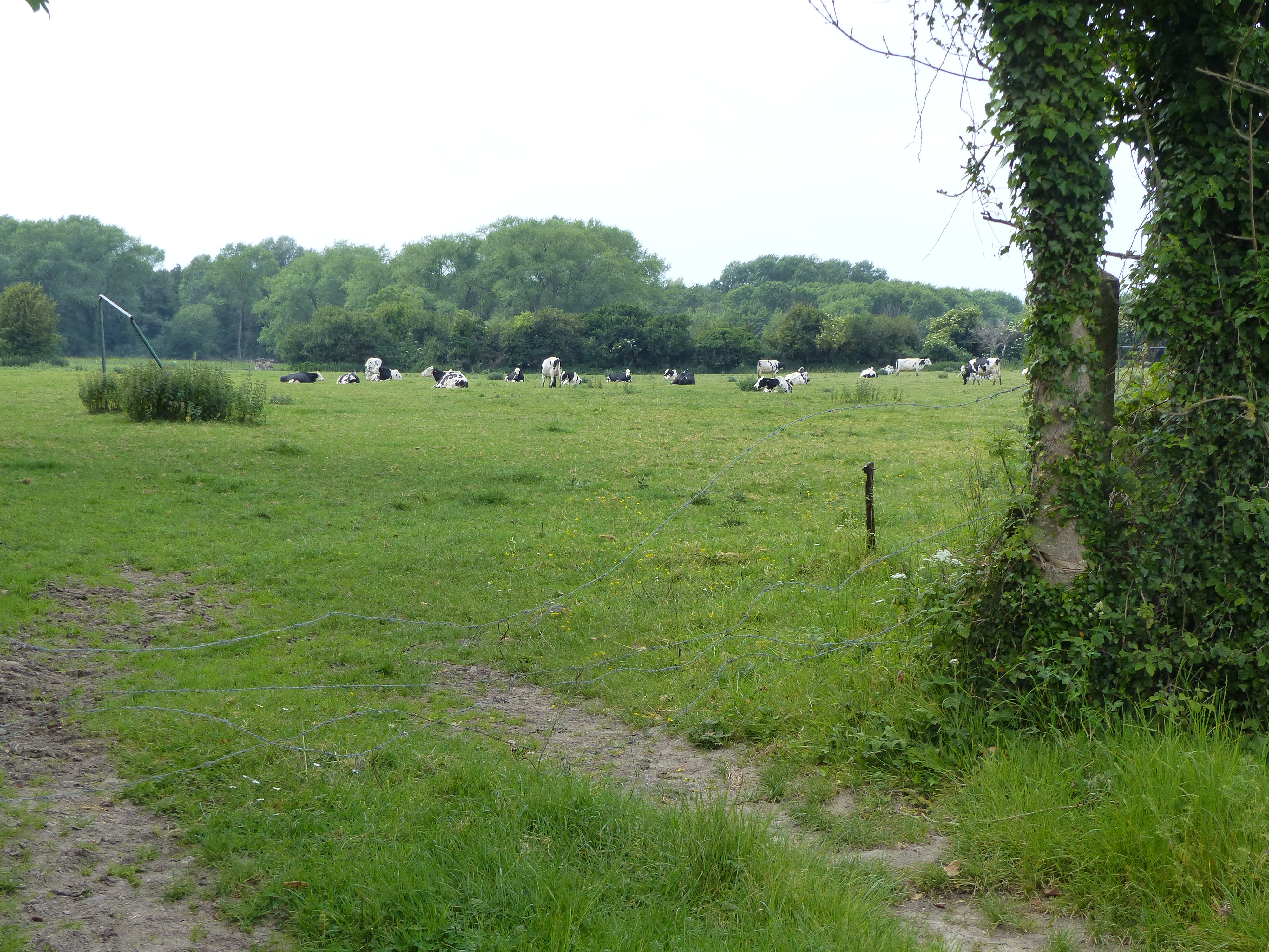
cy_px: 476
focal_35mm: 54
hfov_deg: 35.5
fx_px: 1980
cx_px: 634
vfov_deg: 27.0
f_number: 4
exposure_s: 1/500
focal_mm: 9.8
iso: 160
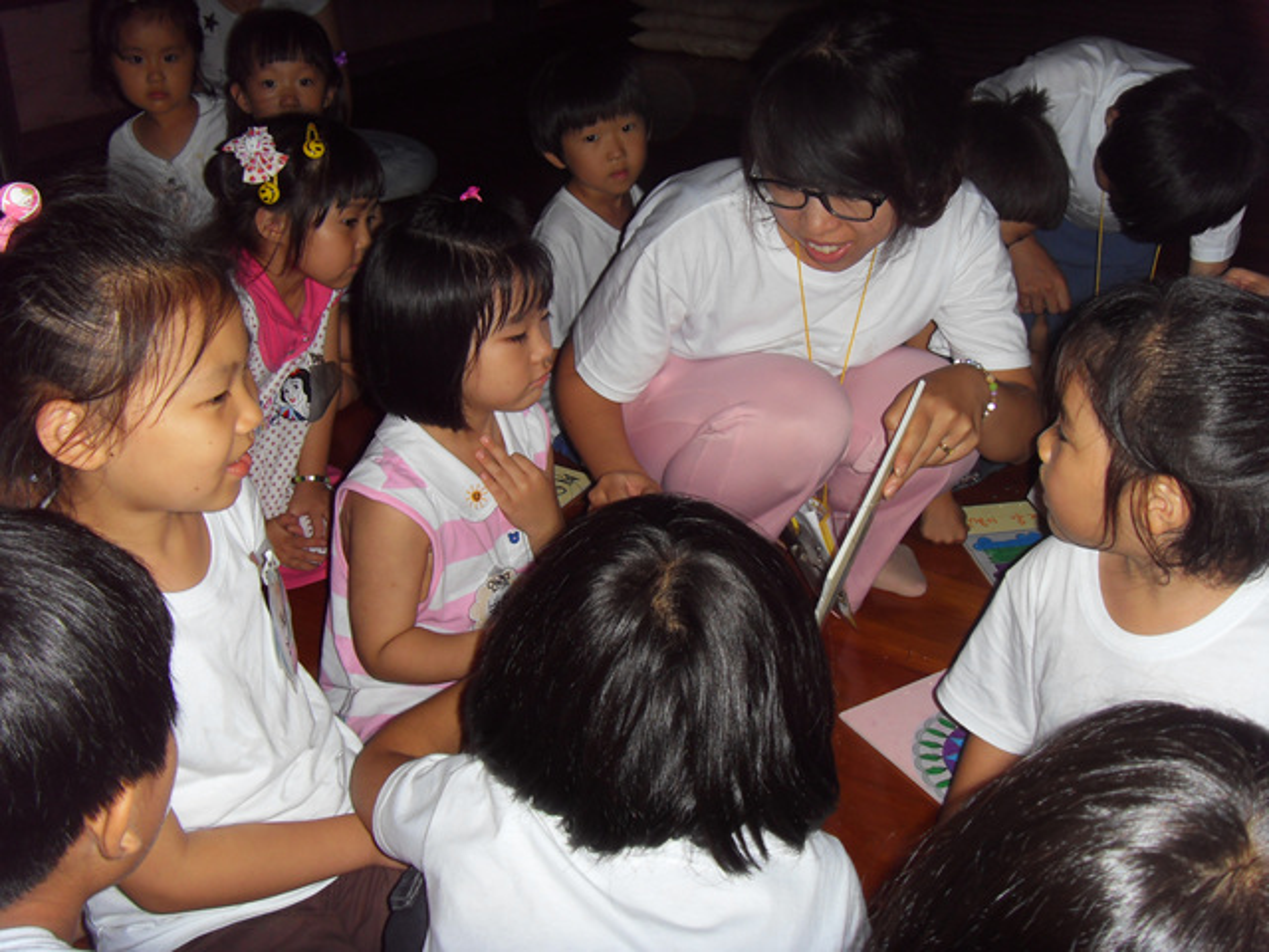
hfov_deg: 47.9
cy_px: 476
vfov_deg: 36.8
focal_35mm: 39
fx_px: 1430
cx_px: 634
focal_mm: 6.6
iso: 100
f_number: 3.5
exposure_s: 1/45
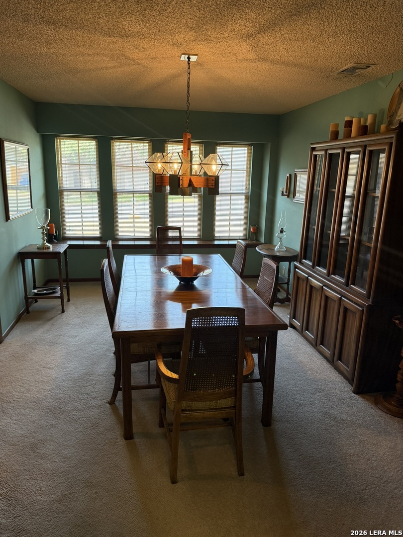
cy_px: 268
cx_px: 202
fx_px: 373
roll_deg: -1.6
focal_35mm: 24
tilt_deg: -15.1
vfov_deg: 71.6
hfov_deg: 56.8
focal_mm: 6.76
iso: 320
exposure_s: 1/120
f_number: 1.78
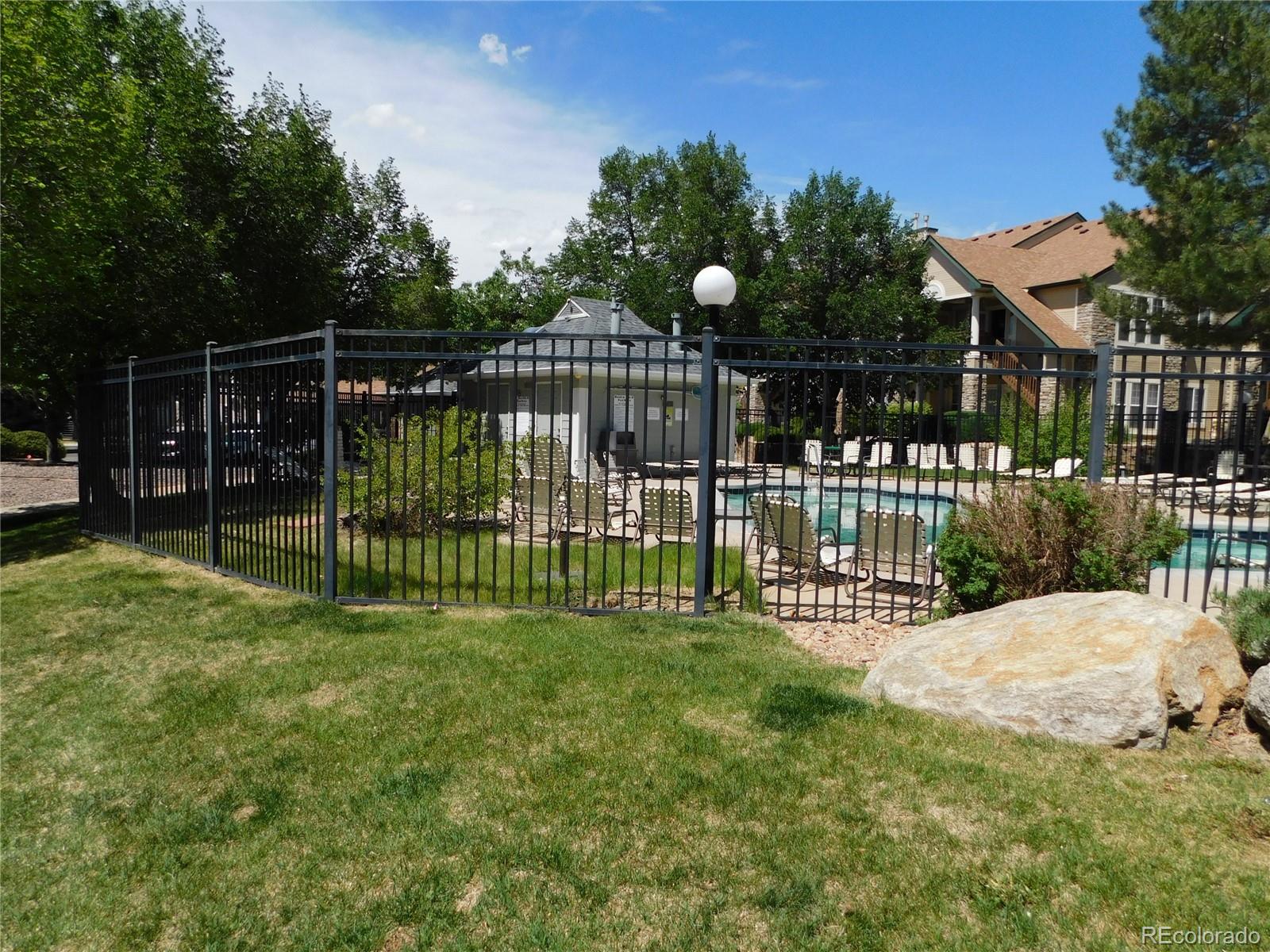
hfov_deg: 73.9
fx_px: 844
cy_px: 476
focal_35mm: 23
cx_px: 635
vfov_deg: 58.9
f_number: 6
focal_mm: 4
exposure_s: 1/500
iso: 125
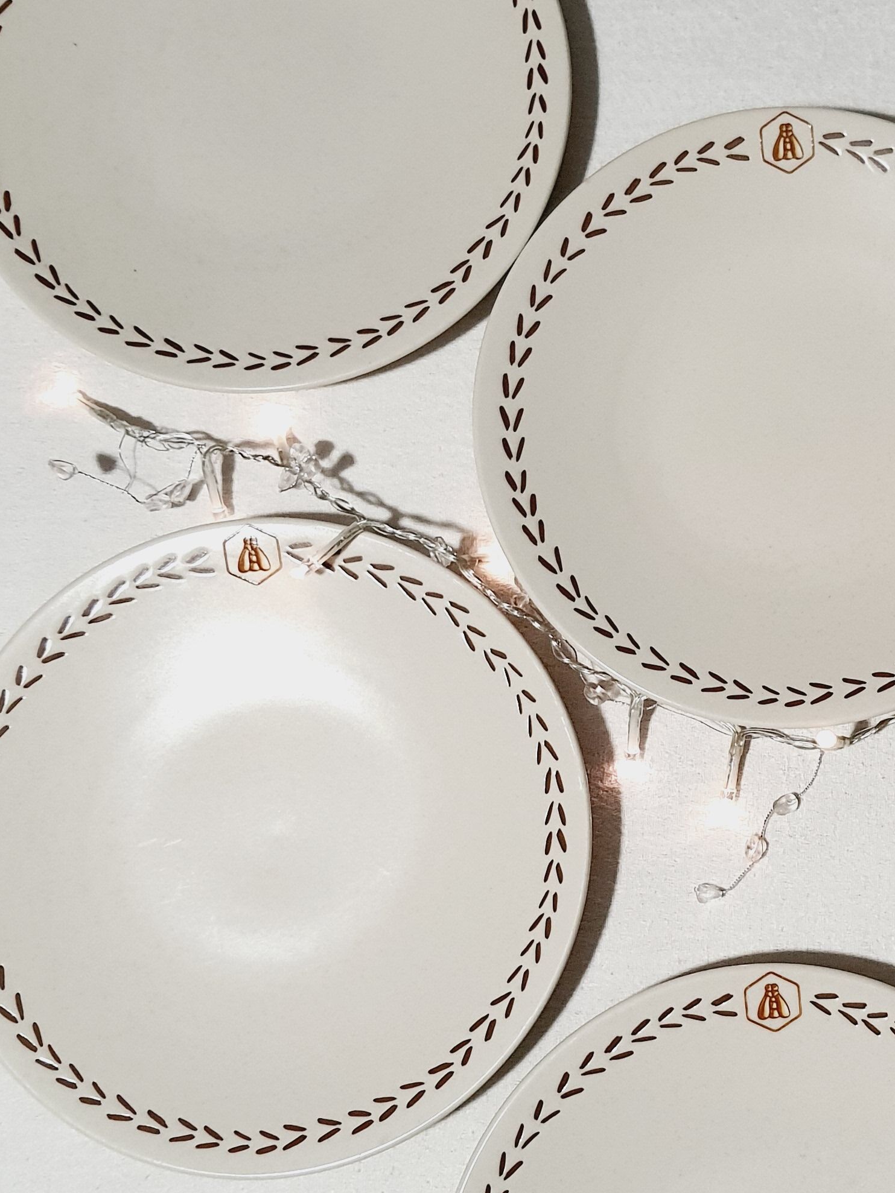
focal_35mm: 53
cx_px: 815
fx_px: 1827
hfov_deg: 26.5
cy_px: 656
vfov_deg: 36.1
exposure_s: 1/100
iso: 250
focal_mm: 4.32
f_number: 1.7
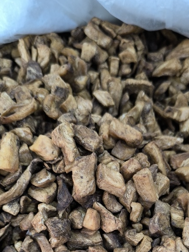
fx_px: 306
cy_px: 227
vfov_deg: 41.3
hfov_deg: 34.3
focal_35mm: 42
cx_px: 106
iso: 800
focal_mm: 6.14
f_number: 1.65
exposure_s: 1/50
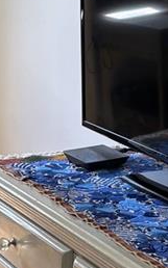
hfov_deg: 10.2
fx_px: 939
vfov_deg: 16.3
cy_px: 109
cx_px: 66
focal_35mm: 128
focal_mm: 5.96
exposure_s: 1/60
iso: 80
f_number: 1.6
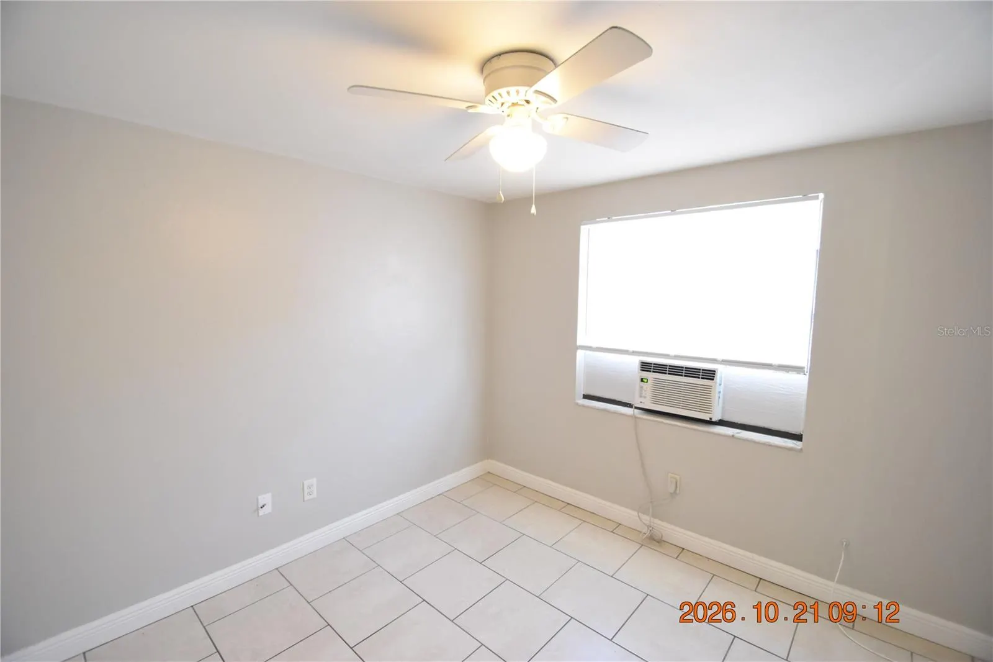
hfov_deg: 100.4
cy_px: 331
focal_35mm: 15
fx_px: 414
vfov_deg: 77.3
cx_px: 496
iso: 1800
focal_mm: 10
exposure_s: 1/60
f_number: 3.5
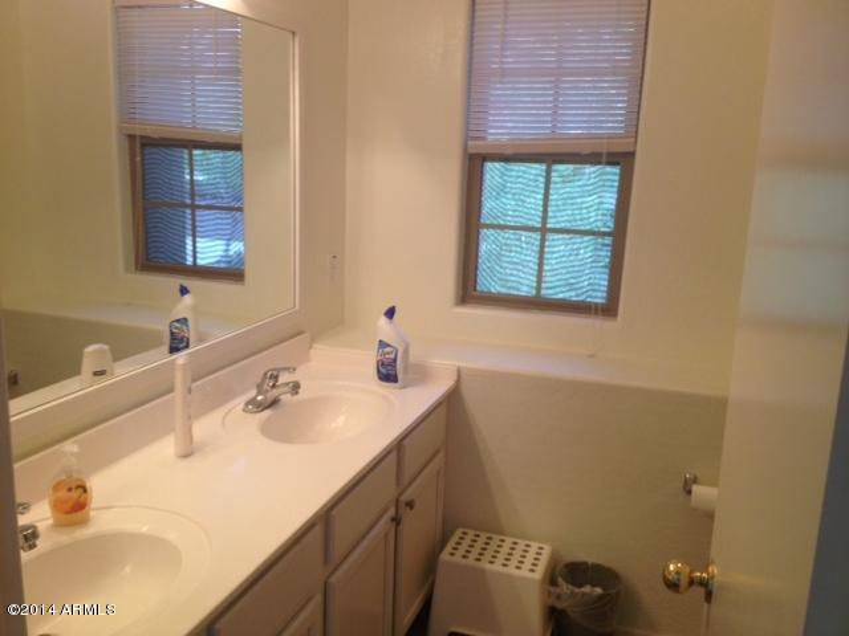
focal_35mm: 35
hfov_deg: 52.6
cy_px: 318
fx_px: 858
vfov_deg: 40.7
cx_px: 424
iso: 64
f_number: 2.4
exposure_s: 1/30
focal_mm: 4.28
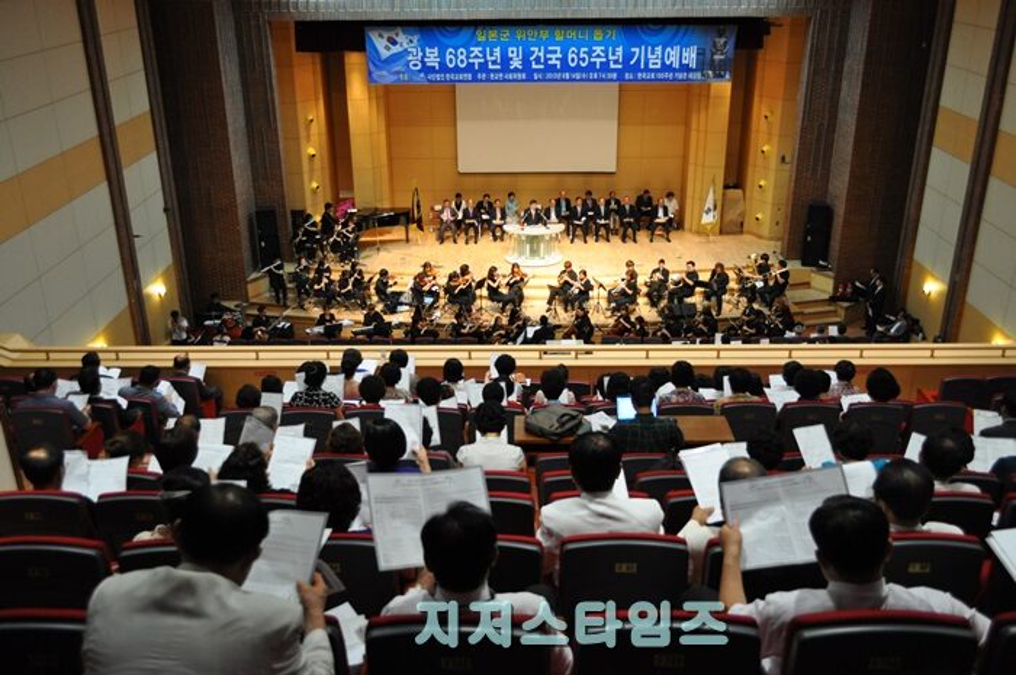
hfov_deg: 57.3
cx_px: 508
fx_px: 930
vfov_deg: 39.9
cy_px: 338
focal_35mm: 33
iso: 800
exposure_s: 1/40
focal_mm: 22
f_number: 3.8
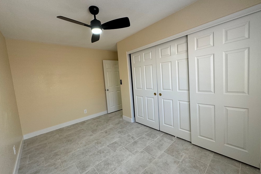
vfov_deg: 77.3
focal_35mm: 15
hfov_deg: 100.4
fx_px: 109
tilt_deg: -5.6
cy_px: 87
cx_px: 128
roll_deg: +5.1
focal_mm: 2.22
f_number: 2.2
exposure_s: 1/99
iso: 100
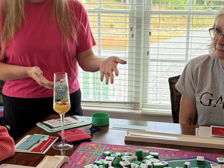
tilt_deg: -13.8
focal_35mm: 60
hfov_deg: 32.2
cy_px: 85
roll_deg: +0.0
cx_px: 126
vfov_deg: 24.4
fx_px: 388
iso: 64
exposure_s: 1/194
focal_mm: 5.96
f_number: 1.6
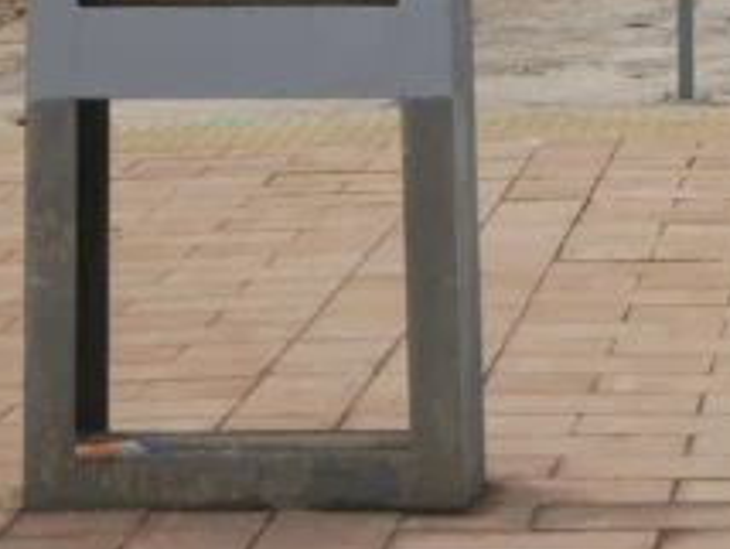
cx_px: 1051
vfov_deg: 6.3
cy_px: -418
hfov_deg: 8.4
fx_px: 4856
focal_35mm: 230
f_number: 5.6
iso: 320
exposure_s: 1/80
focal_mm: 32
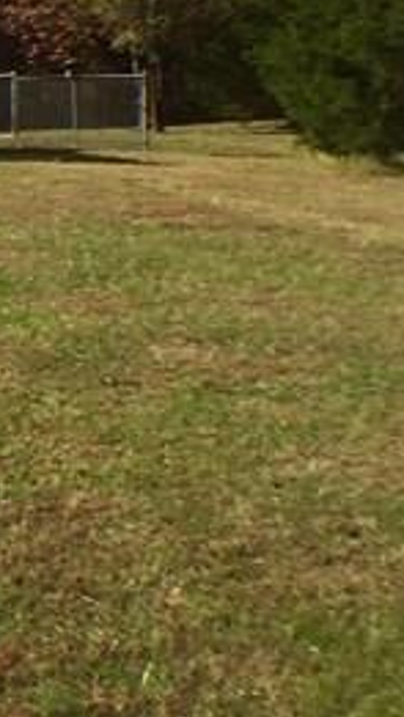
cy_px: 148
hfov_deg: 8.9
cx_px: -561
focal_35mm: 124
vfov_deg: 17.2
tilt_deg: +0.4
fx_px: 2359
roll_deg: +0.8
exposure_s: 1/2475
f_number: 2.2
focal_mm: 4.15
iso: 32
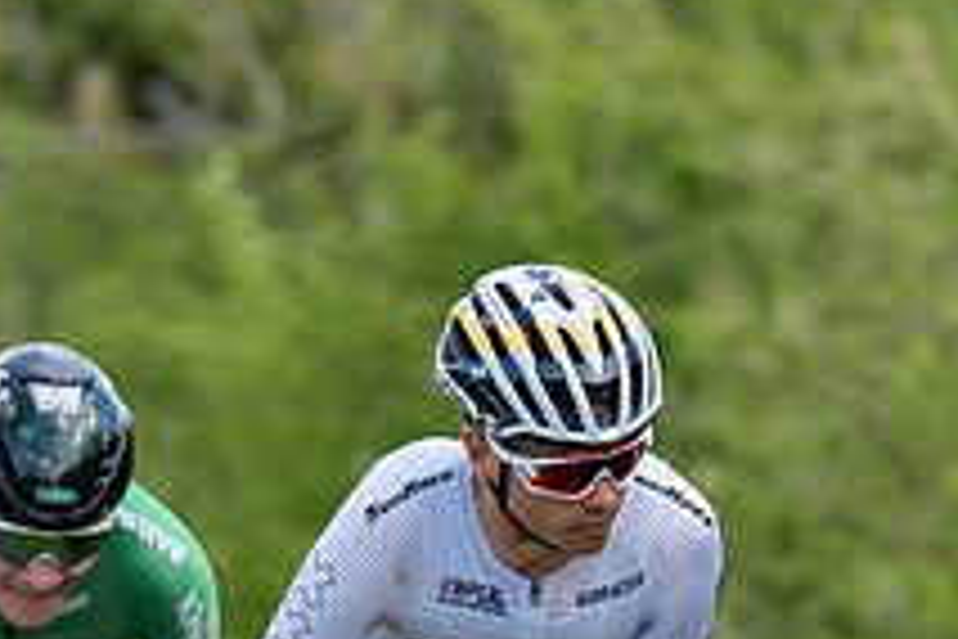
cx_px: 539
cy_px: 232
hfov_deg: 2.3
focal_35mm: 903
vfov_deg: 1.5
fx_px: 24028
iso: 320
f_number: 3.5
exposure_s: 1/1000
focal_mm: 200
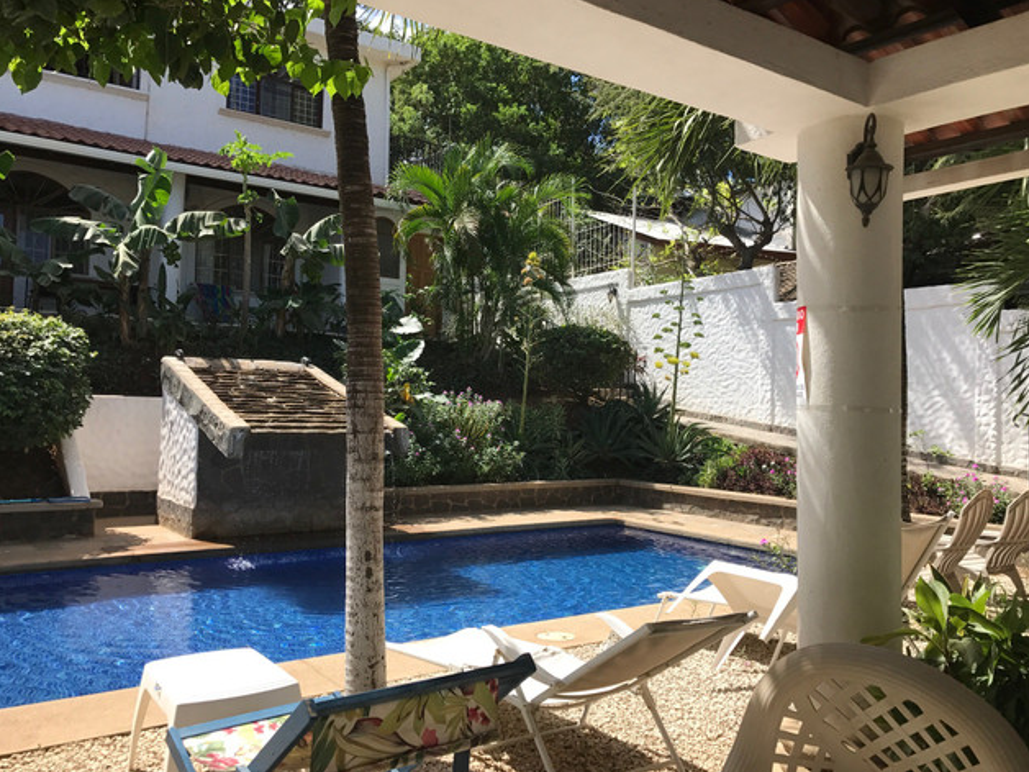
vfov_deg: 48.2
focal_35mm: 29
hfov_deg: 61.7
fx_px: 862
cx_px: 516
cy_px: 384
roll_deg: -0.8
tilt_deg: +1.0
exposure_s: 1/1597
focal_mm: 3.99
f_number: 1.8
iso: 20
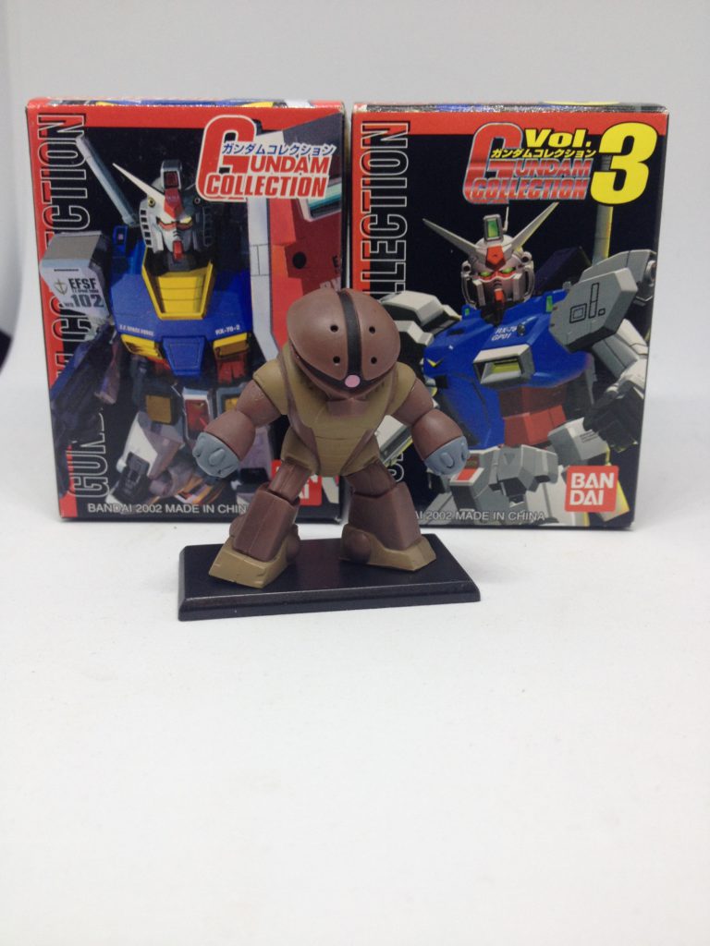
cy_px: 473
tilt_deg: -17.9
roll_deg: +0.8
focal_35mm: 35
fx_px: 957
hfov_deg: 40.7
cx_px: 355
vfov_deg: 52.6
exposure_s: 1/60
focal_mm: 4.28
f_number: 2.4
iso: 50
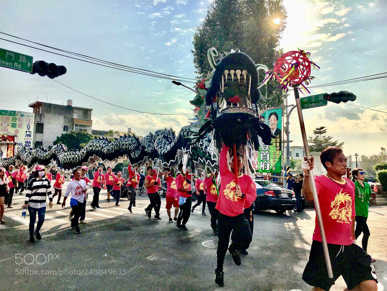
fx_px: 324
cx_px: 194
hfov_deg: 61.7
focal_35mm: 29
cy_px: 146
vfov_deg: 48.2
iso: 25
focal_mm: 4.15
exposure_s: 1/5495
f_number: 2.2
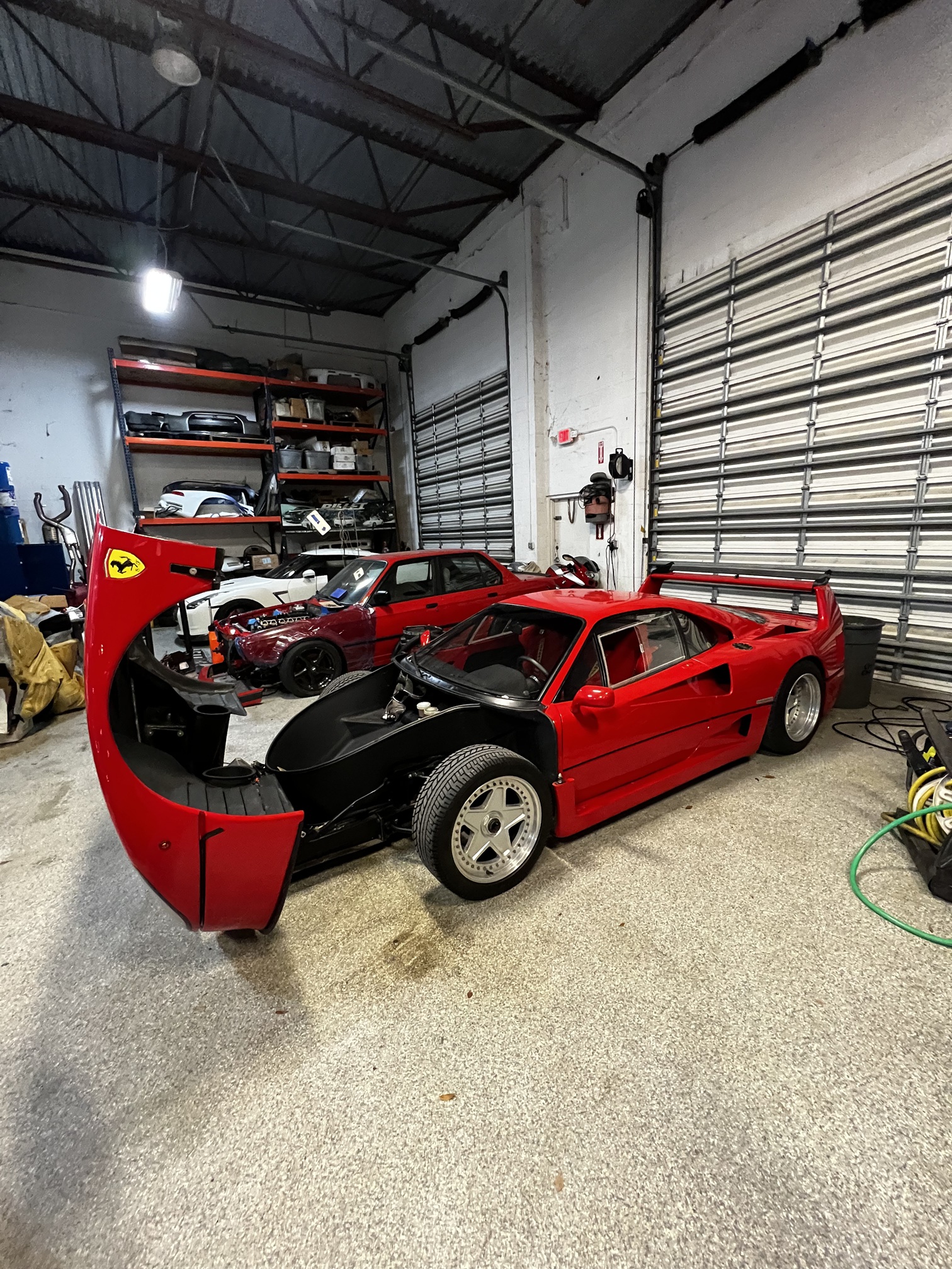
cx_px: 476
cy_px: 634
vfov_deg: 106.2
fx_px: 477
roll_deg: +1.7
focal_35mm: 13
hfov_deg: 89.9
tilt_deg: -10.9
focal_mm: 1.57
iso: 640
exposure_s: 1/60
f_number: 1.8
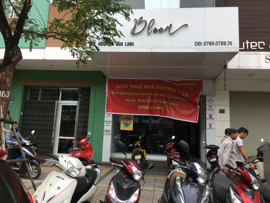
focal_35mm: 29
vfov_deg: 48.2
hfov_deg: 61.7
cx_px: 135
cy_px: 102
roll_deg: -3.0
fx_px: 226
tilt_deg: +9.9
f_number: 2.2
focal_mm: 4.15
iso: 25
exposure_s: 1/641
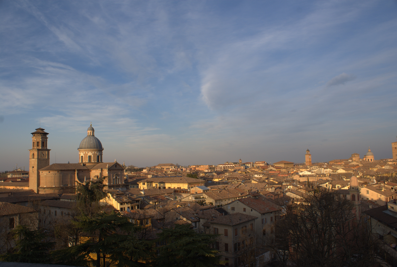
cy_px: 134
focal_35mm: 27
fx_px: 298
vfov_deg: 48.2
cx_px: 198
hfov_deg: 67.2
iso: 100
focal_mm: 18
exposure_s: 1/100
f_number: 10
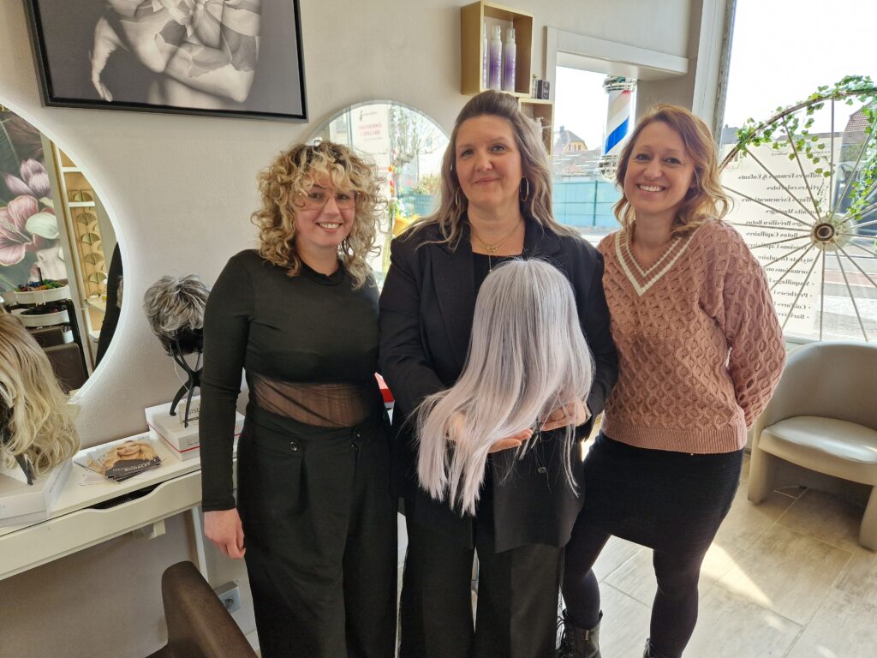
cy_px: 329
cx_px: 438
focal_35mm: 23
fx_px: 583
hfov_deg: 73.9
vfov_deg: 58.9
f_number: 1.8
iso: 64
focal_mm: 5.4
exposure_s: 1/180
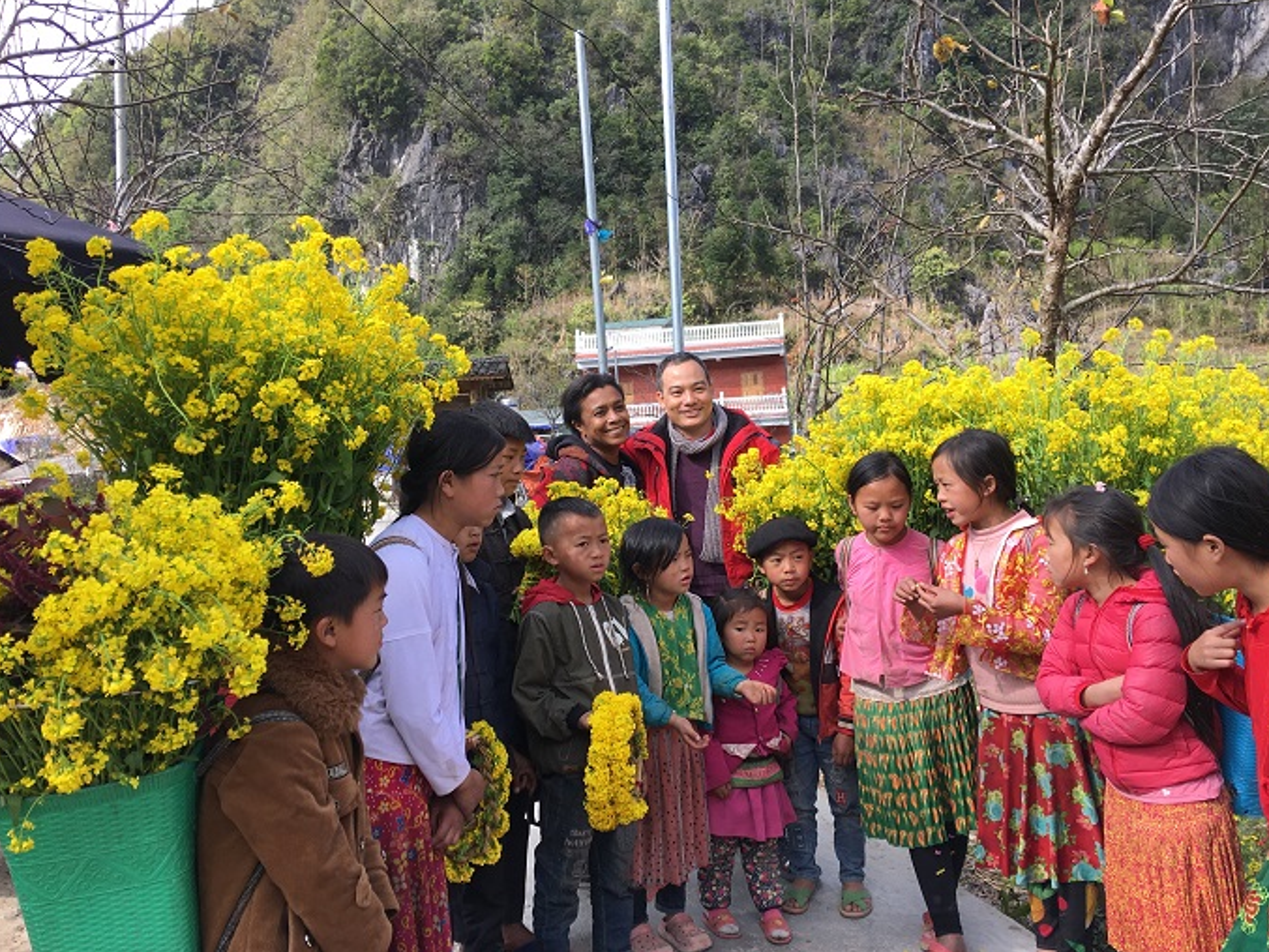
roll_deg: +2.0
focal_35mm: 30
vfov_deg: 46.8
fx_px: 1100
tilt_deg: +2.7
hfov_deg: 60.0
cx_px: 630
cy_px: 486
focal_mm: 4.15
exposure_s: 1/349
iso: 25
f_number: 2.2
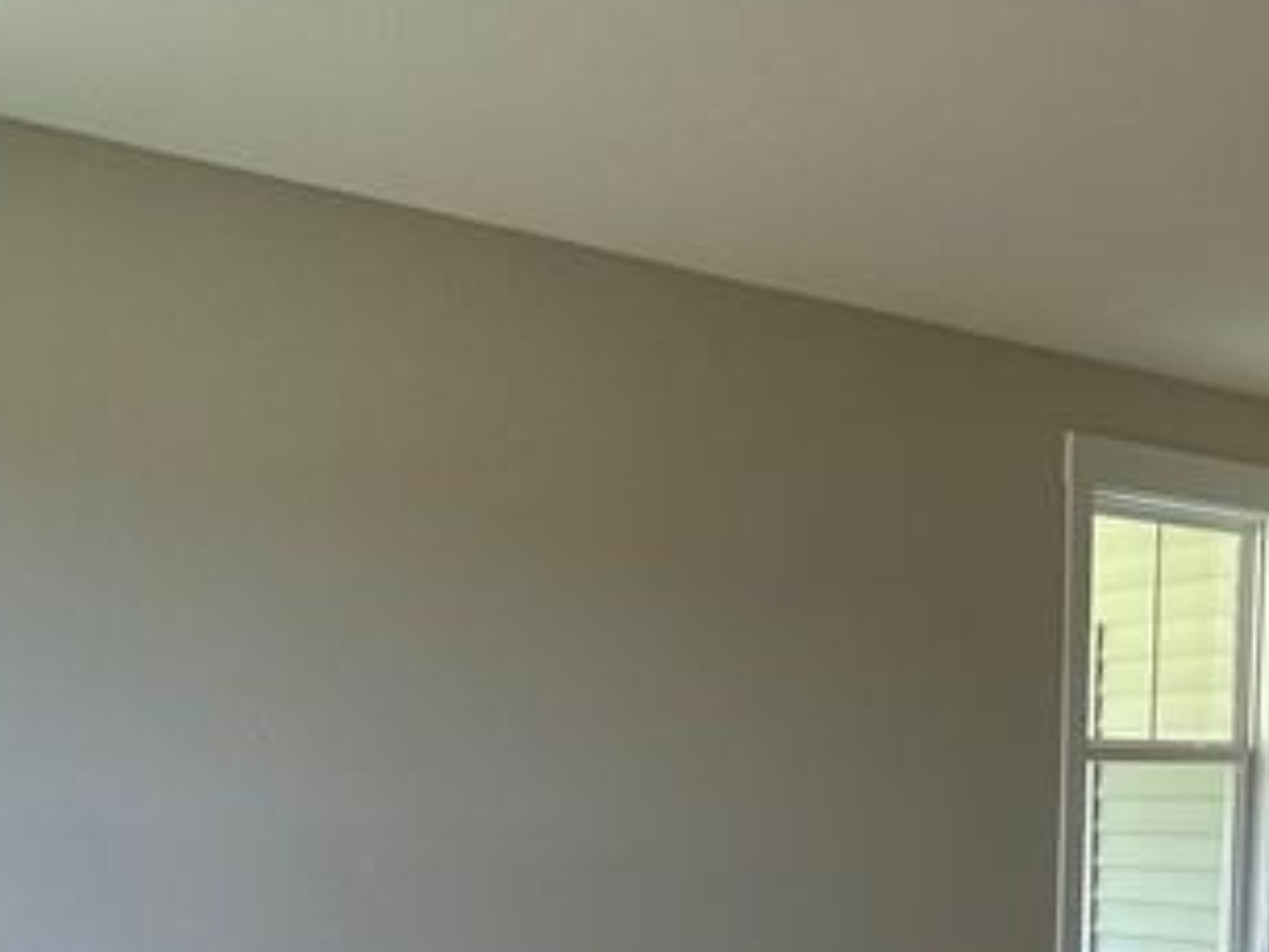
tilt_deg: -6.5
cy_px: 1006
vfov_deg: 28.5
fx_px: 1724
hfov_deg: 39.8
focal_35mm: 47
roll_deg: -0.7
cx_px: 874
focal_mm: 2.22
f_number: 2.2
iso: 64
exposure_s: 1/120
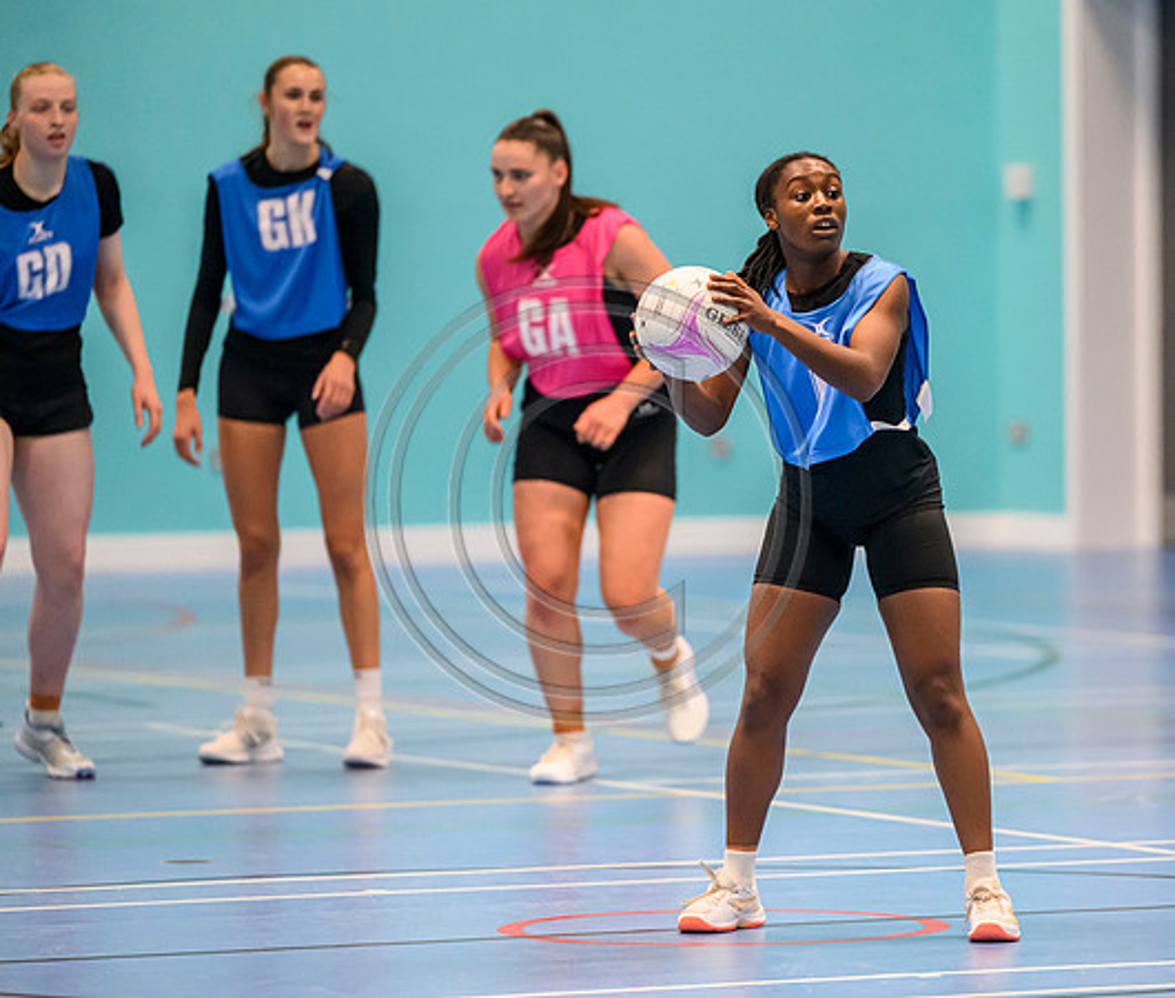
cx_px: 839
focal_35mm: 261
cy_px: 439
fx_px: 9313
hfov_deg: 7.2
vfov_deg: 6.1
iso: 8000
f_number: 2.8
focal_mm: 200
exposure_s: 1/1000
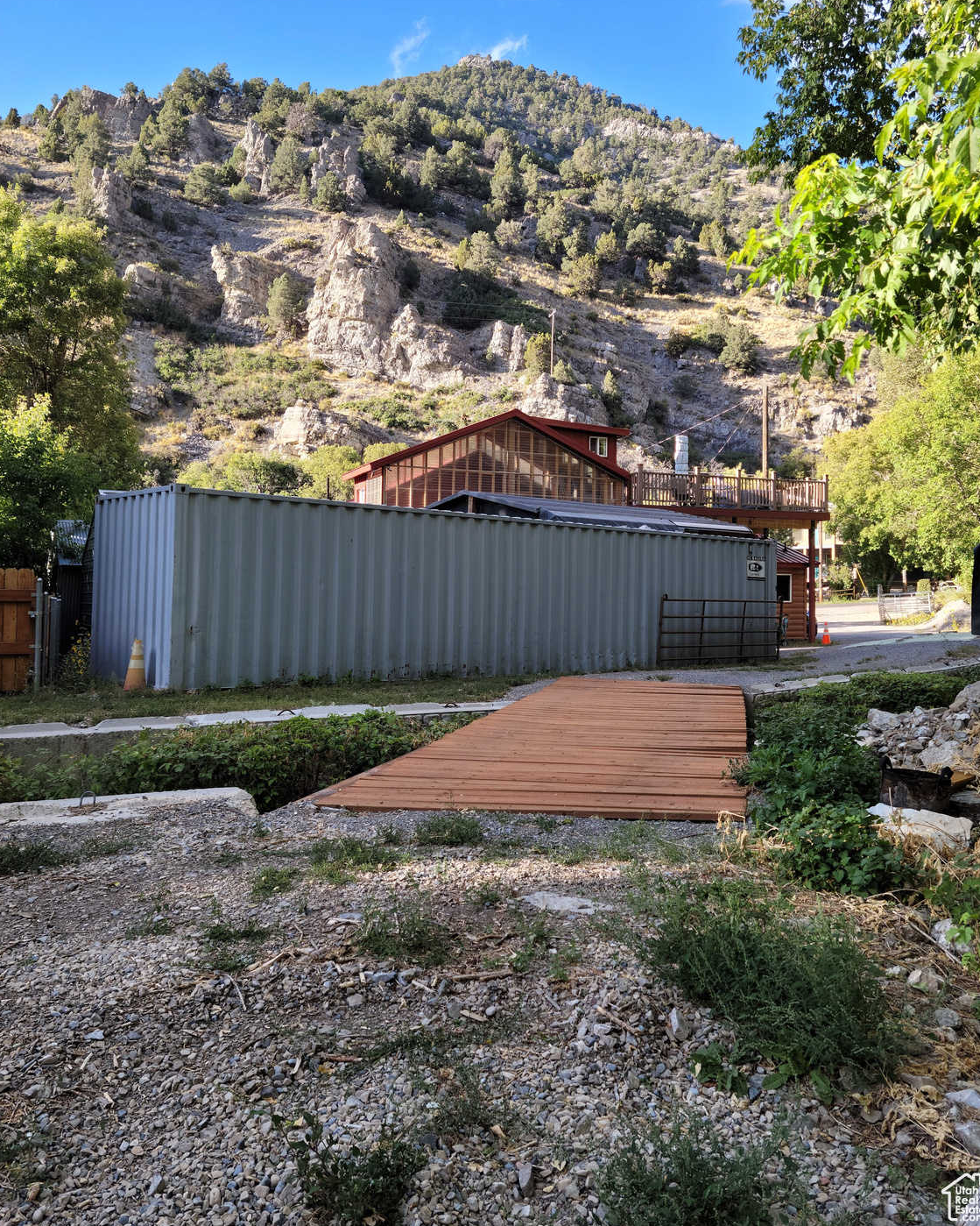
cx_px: 501
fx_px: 1088
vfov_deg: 58.7
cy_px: 562
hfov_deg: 48.5
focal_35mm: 30
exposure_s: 1/161
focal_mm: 5.9
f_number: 2
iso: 25
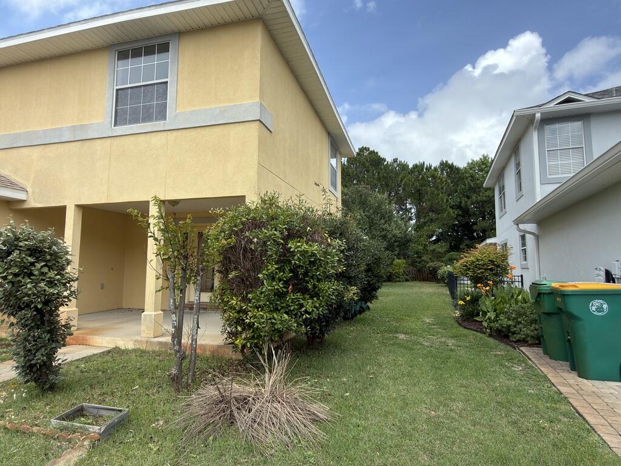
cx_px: 310
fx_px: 359
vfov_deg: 66.0
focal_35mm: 20
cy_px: 233
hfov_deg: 81.7
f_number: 2.2
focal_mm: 2.22
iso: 16
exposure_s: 1/548
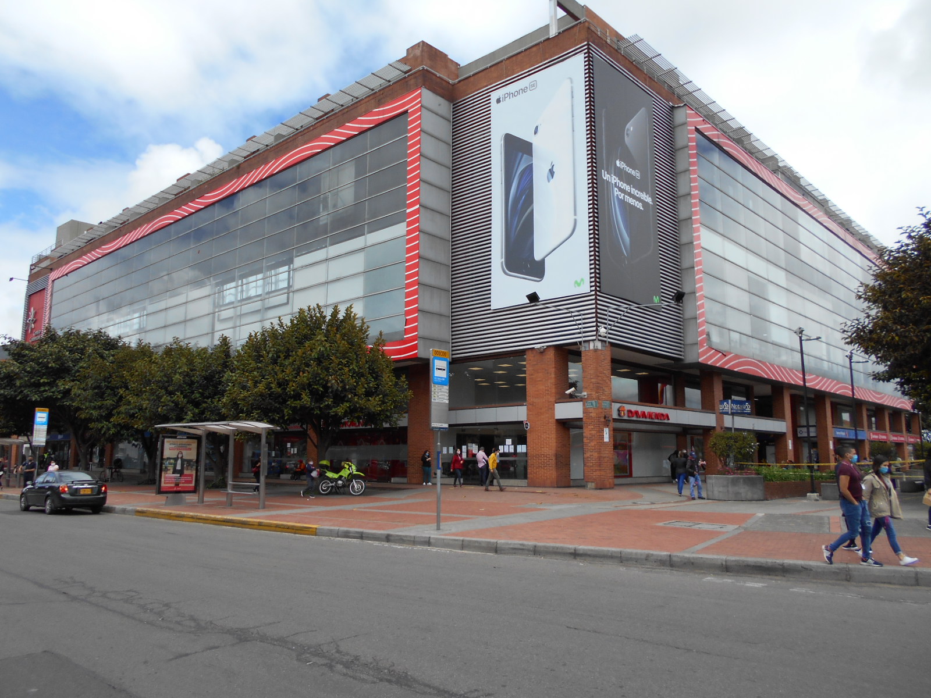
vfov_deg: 53.1
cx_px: 466
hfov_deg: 67.3
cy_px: 349
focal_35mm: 26
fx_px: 699
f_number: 3.2
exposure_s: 1/800
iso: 80
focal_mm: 4.6
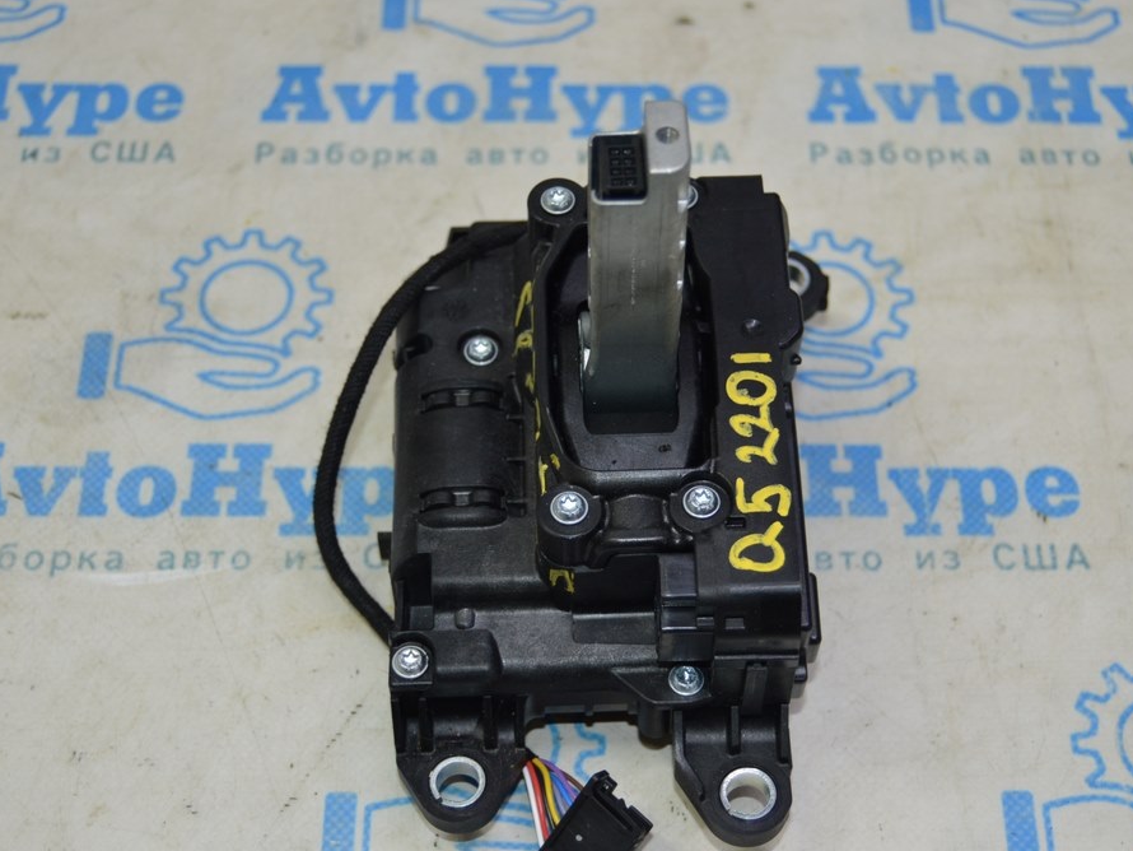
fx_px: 2063
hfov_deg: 30.7
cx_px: 601
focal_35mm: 63
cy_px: 429
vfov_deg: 23.3
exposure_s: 1/60
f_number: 4.8
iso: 500
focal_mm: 38
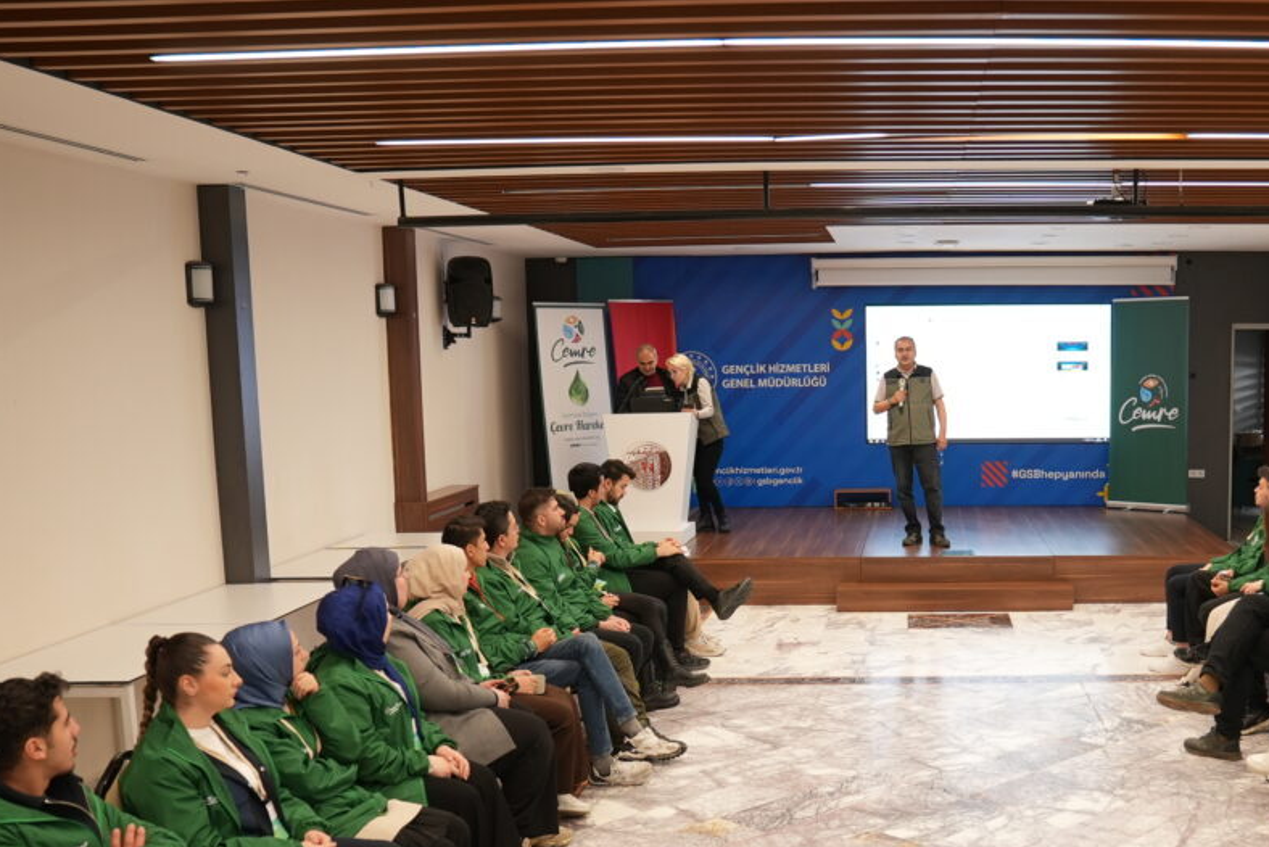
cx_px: 892
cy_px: 585
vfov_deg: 33.8
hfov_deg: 48.3
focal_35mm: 39
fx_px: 1375
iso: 400
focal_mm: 24
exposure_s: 1/60
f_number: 2.8
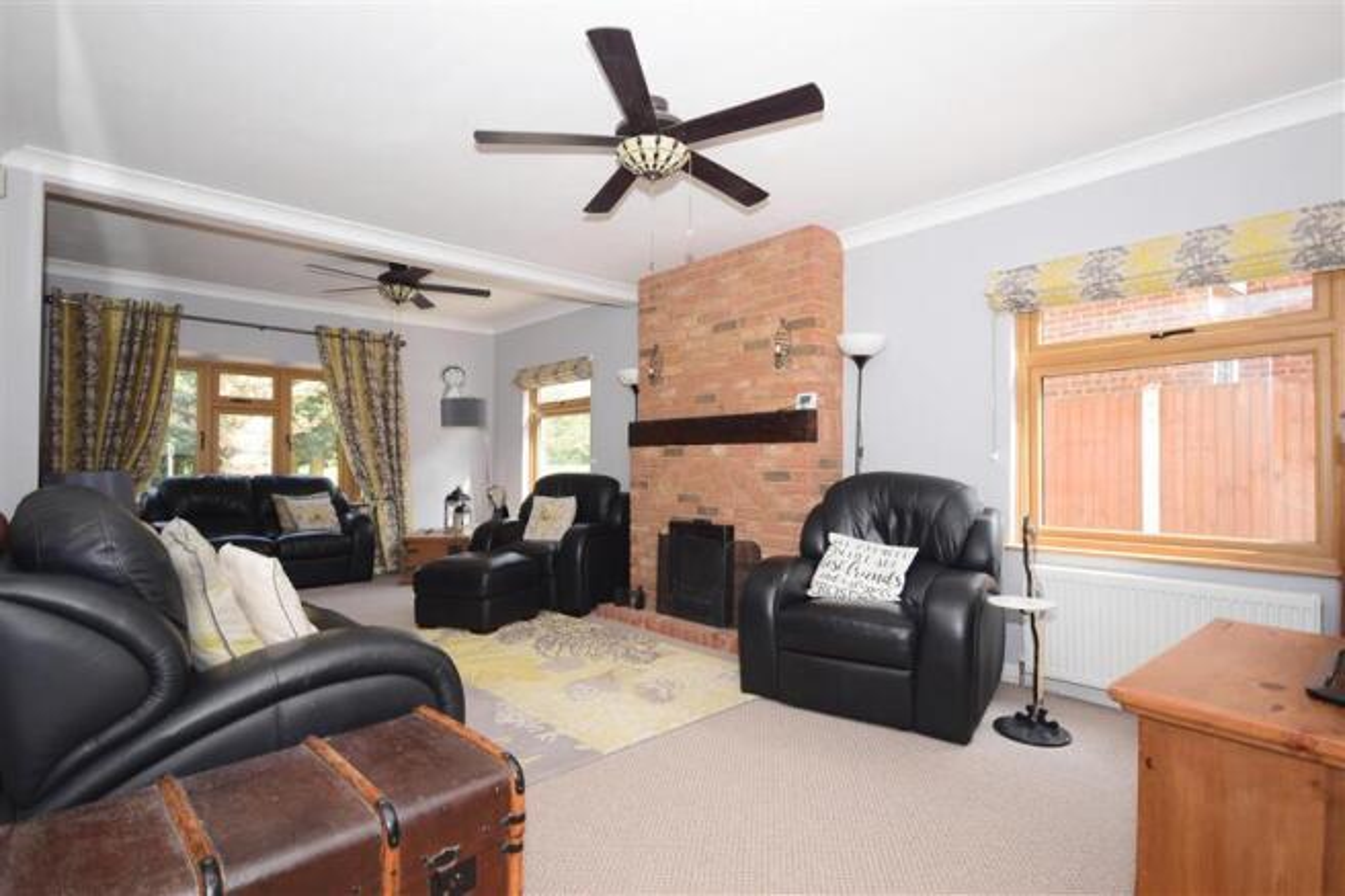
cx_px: 672
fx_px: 672
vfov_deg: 67.4
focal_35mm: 18
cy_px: 448
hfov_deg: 90.0
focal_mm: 12
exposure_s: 1/100
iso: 400
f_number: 7.1
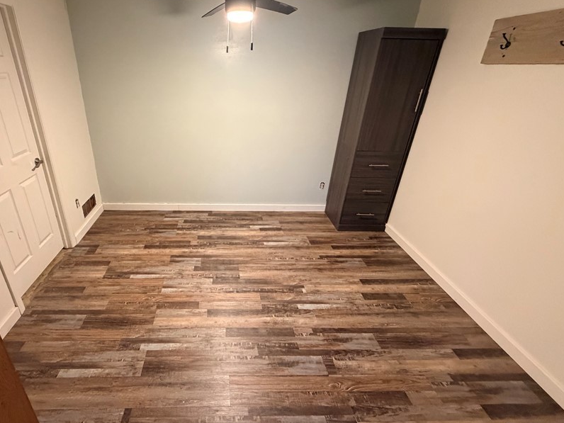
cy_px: 207
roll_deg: -1.1
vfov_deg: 71.6
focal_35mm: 18
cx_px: 227
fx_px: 293
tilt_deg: -25.1
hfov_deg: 86.7
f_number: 2.2
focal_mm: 2.22
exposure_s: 1/60
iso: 800
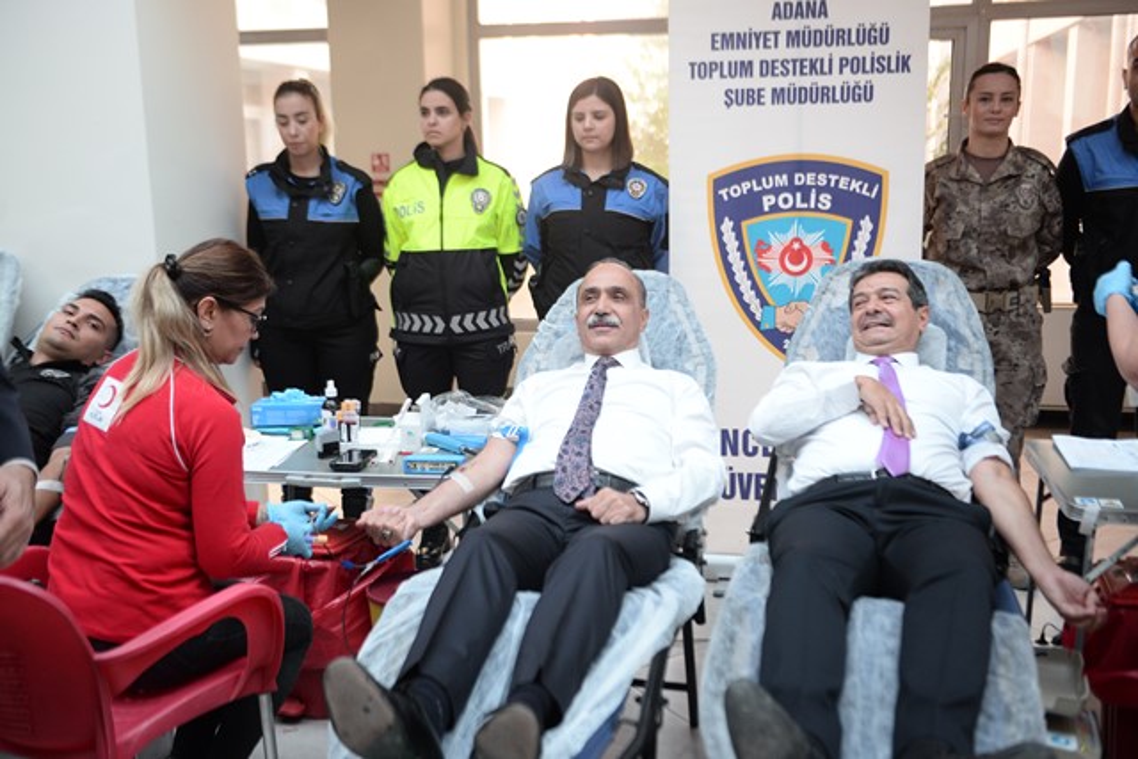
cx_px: 569
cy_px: 380
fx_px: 1201
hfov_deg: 50.7
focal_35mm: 38
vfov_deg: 35.1
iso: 1600
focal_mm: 38
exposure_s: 1/640
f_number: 2.8
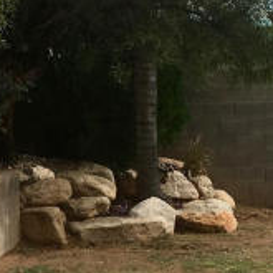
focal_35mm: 159
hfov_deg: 11.0
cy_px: 222
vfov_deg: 11.0
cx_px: 55
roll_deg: +1.5
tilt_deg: -5.8
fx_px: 1419
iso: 25
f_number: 2.2
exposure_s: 1/1183
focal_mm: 4.15
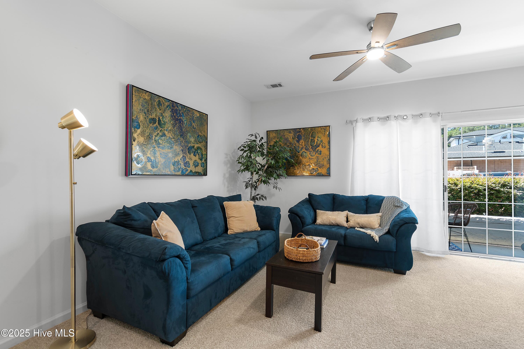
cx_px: 262
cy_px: 174
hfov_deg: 100.4
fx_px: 218
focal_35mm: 15
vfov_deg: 77.3
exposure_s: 1/2
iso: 100
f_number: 4.5
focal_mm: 10
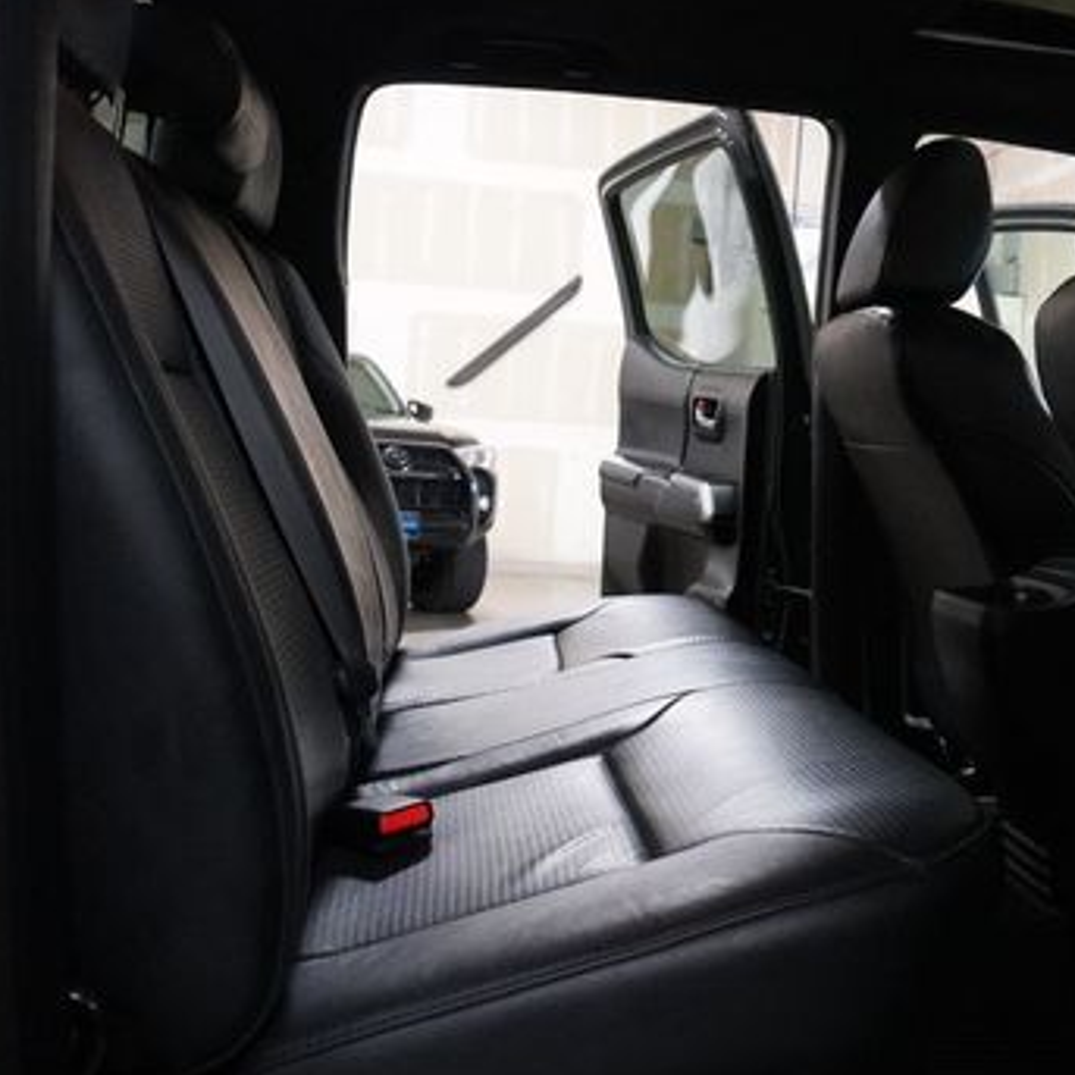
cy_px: 476
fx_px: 1335
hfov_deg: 42.9
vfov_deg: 43.8
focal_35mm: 38
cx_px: 758
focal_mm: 16
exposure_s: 1/160
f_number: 3.5
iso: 6400
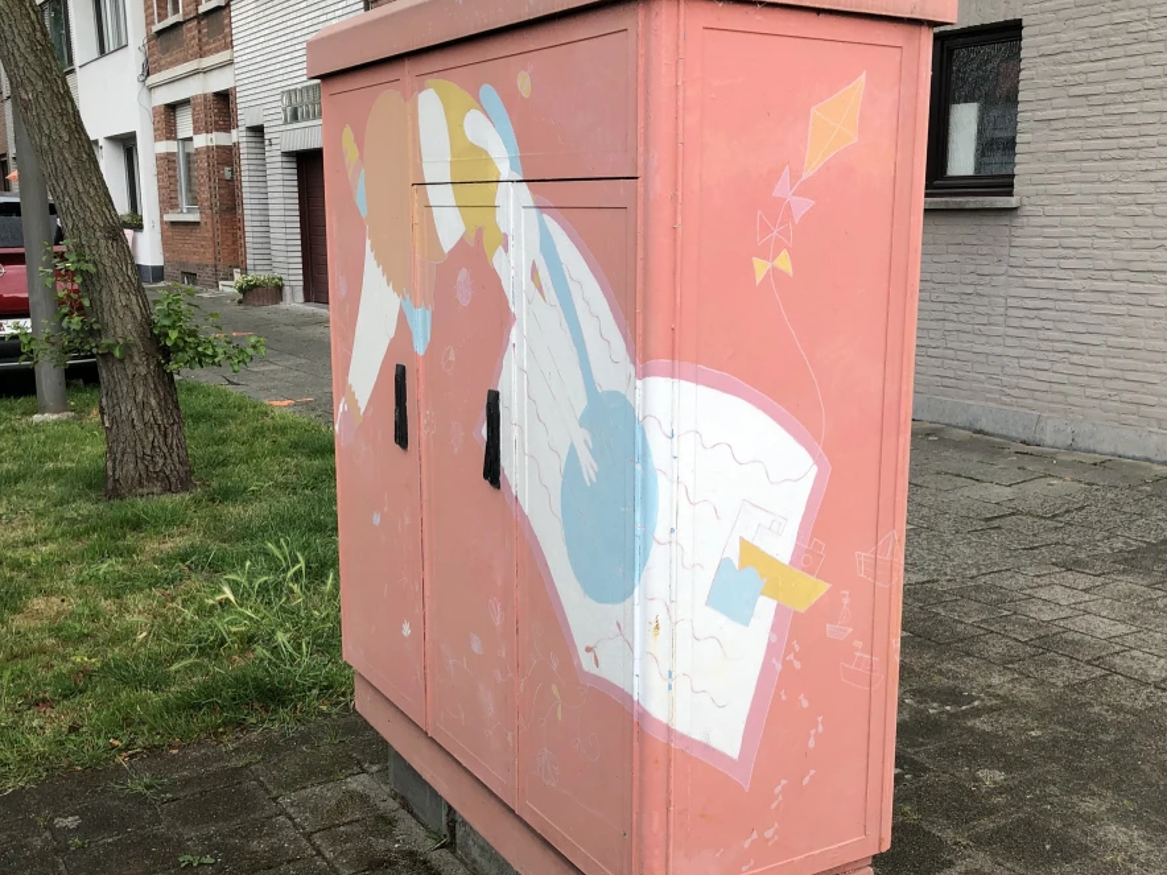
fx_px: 1281
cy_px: 491
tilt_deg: -10.8
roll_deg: +0.3
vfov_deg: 37.7
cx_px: 640
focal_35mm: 38
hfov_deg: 48.9
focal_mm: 4
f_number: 1.8
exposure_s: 1/264
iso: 20
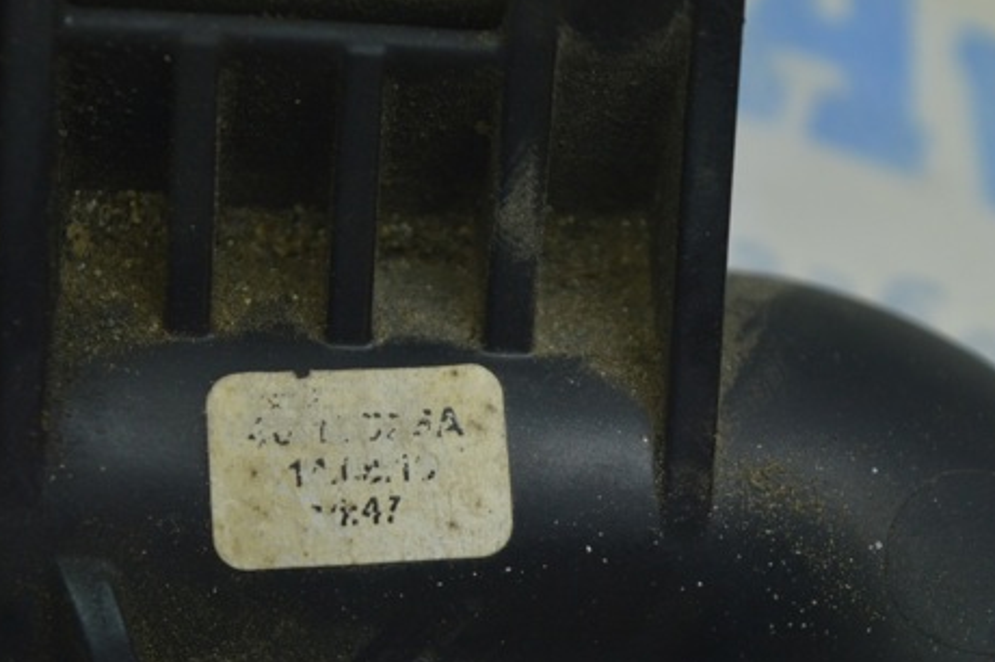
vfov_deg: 11.9
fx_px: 3168
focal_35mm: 115
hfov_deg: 17.8
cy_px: 442
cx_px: 370
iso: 400
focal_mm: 55
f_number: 5.6
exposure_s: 1/60
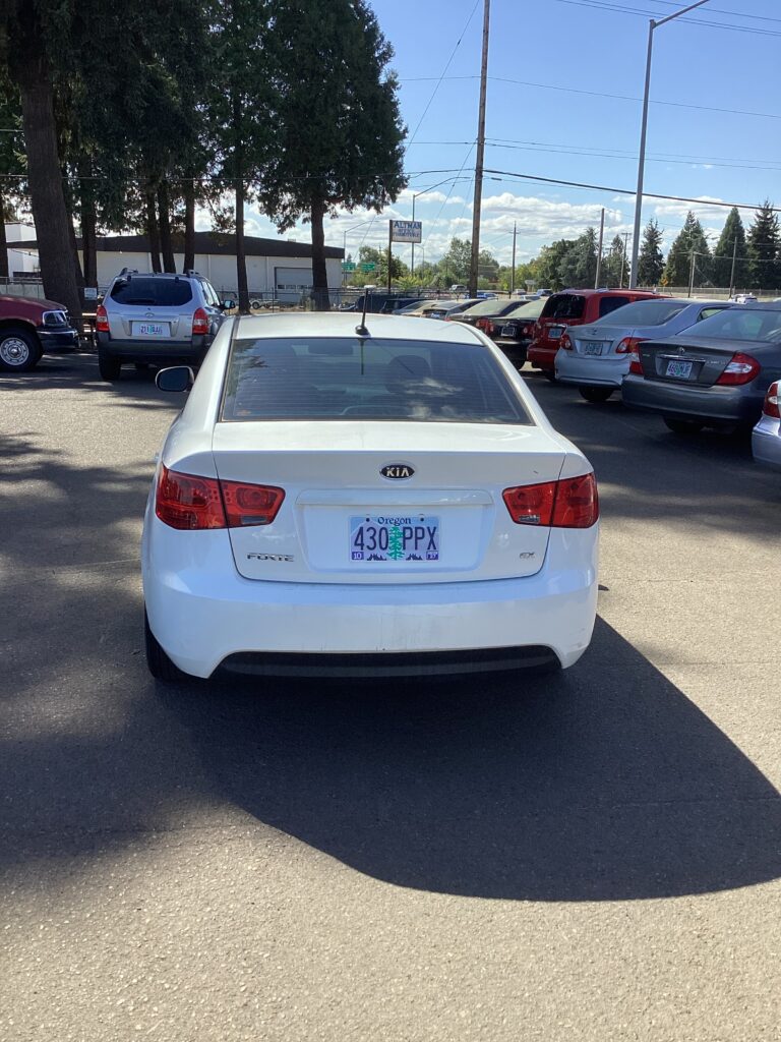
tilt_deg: -14.9
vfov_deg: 58.4
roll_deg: -1.4
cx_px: 390
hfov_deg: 45.4
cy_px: 521
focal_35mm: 31
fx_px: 933
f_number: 2.4
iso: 25
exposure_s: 1/895
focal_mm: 3.3
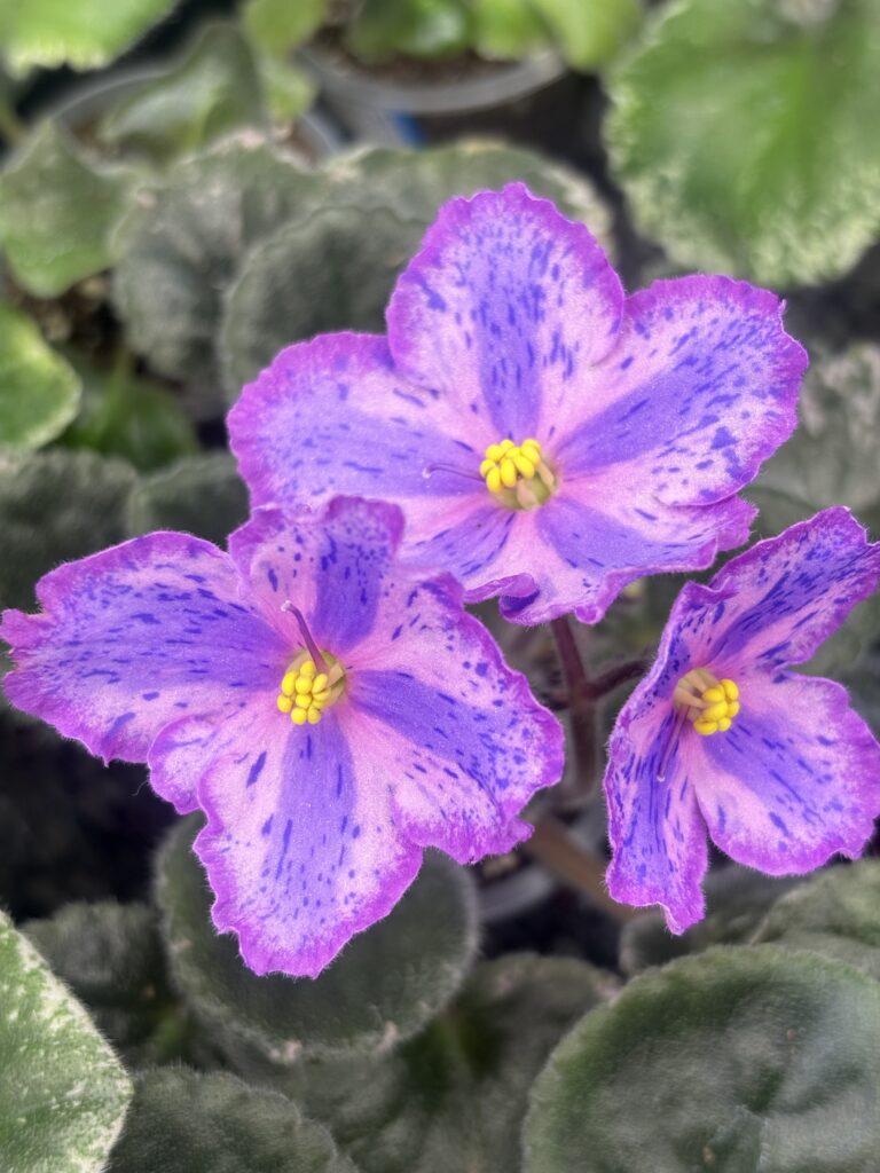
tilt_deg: -63.6
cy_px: 586
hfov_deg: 28.0
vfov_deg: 36.8
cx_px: 440
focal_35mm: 52
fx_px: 1763
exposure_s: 1/170
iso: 32
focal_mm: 5.96
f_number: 1.6
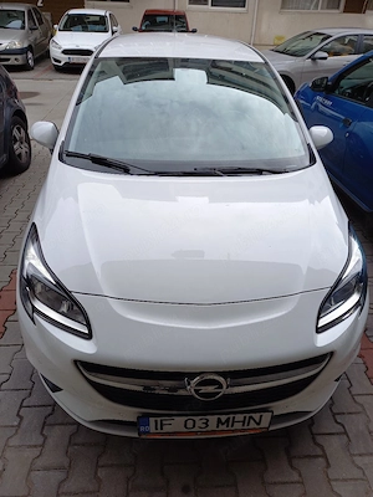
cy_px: 248
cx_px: 186
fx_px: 359
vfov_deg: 69.4
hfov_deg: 54.9
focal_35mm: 25
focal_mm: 4.65
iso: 50
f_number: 1.8
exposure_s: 1/476
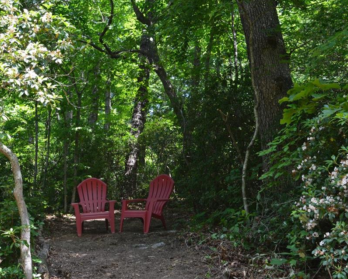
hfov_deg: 32.3
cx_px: 132
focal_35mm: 58
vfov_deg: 26.2
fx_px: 597
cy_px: 141
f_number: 10
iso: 360
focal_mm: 32
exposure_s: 1/60
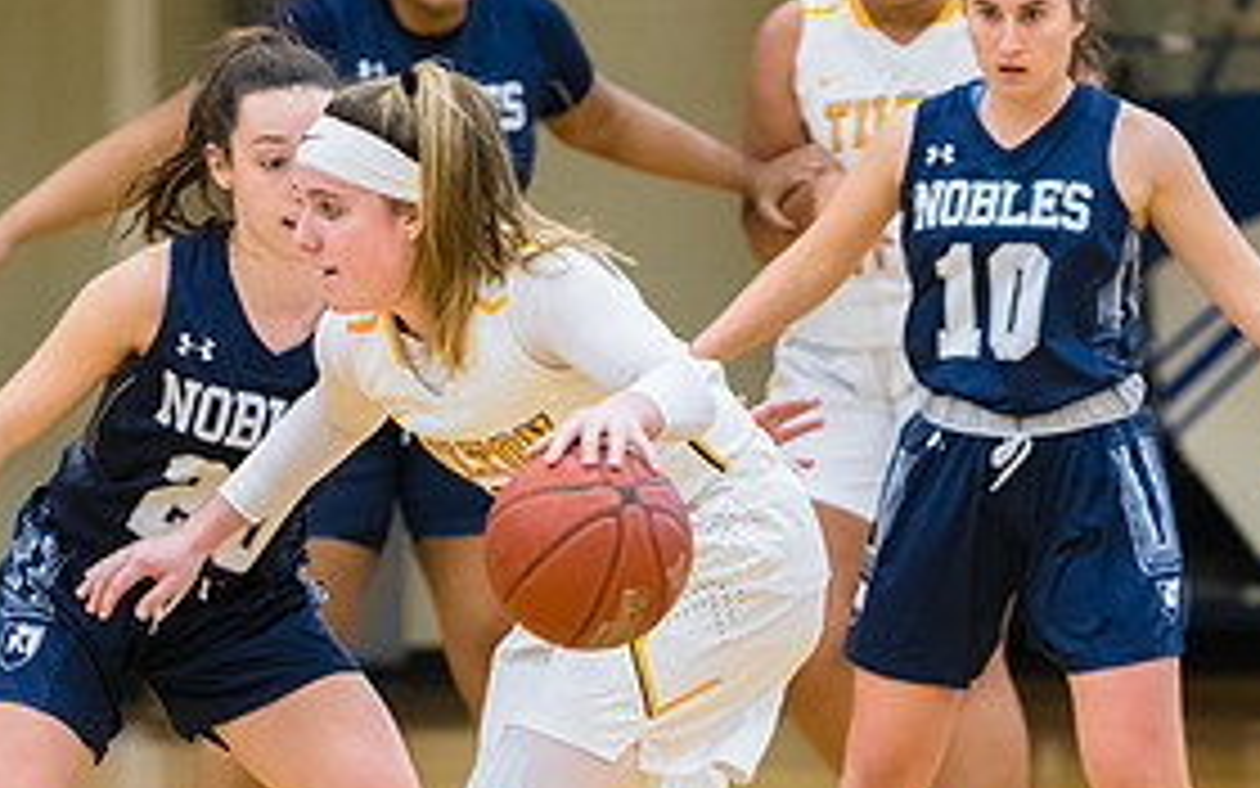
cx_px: 634
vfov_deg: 3.4
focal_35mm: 381
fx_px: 13083
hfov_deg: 5.5
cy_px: 716
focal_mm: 155
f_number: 3.2
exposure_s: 1/400
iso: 3200
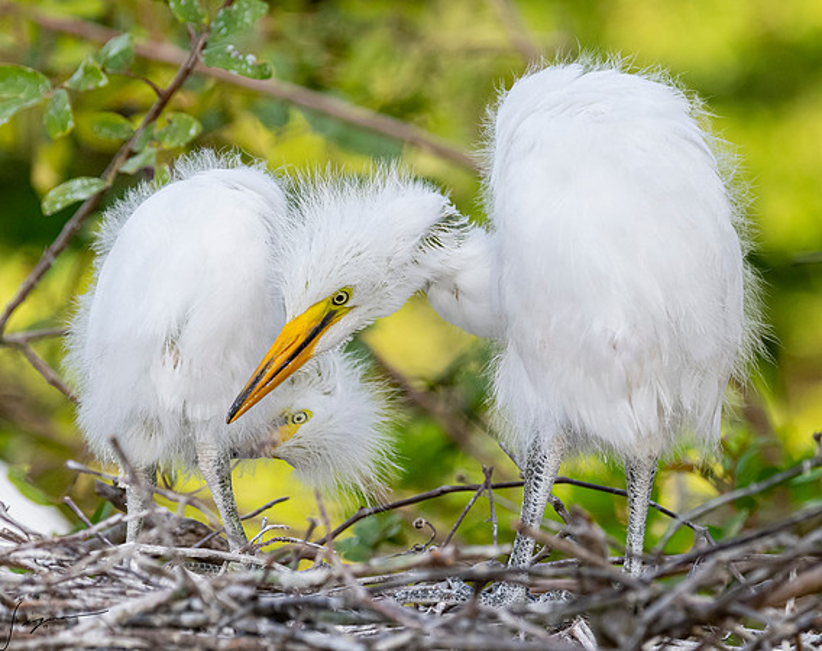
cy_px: 263
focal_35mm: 373
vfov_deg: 4.1
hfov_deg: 5.2
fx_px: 9046
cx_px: 454
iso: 2000
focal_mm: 260
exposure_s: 1/2000
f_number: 7.1
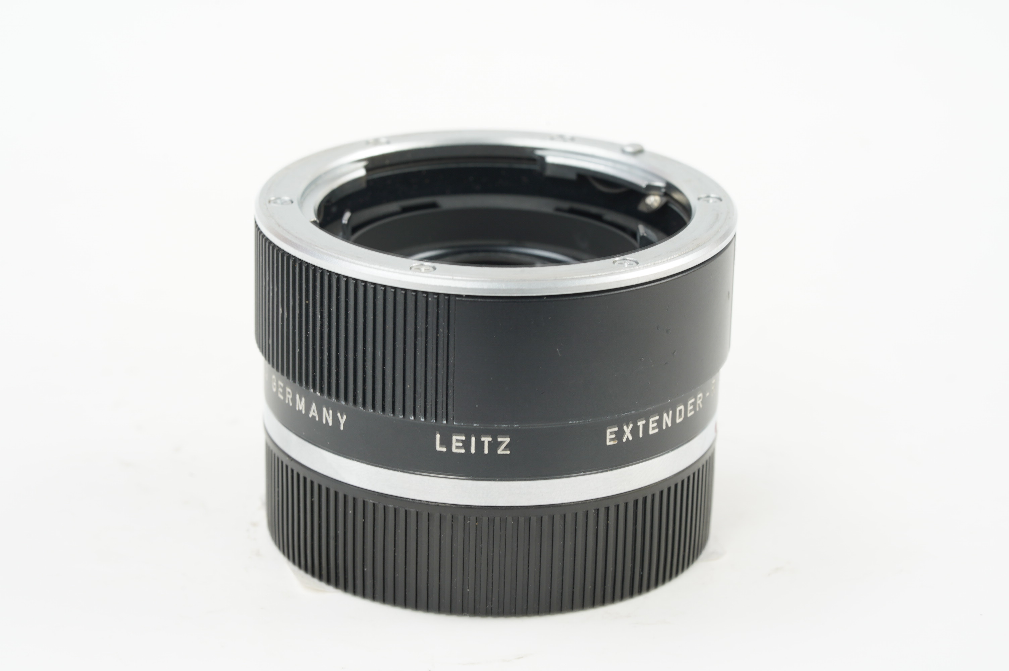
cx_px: 504
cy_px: 336
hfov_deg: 22.6
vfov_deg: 15.2
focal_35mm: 90
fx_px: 2520
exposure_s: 1/1.25
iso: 200
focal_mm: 90
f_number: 13
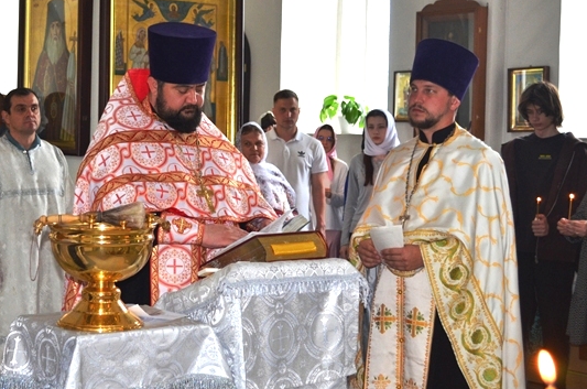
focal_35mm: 72
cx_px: 189
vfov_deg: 18.8
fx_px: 1172
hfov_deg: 27.9
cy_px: 153
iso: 800
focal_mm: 32
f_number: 4.8
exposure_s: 1/60
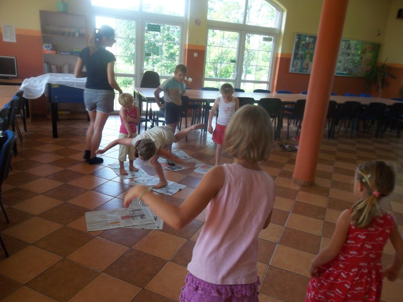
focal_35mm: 27
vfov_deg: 51.4
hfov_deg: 65.3
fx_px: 314
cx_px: 202
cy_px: 151
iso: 90
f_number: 3.5
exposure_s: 1/45
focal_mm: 4.9
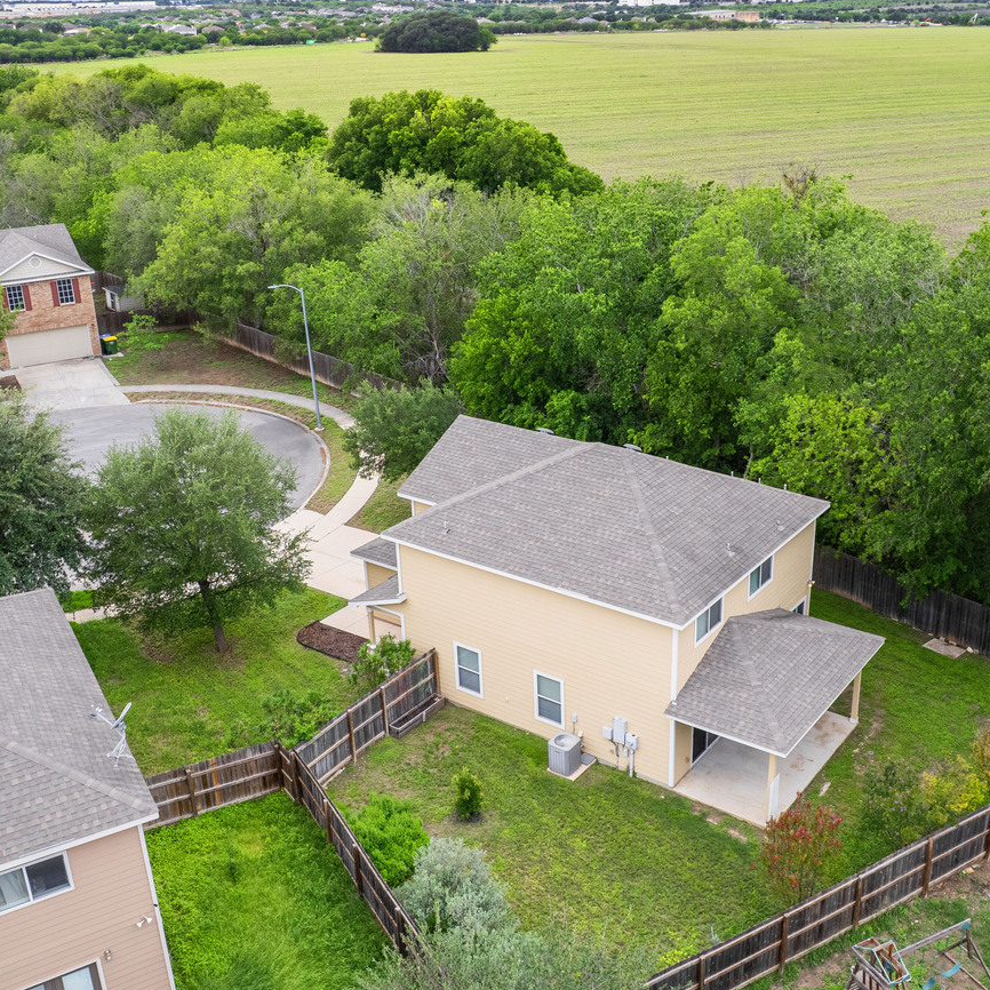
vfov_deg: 47.2
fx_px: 1132
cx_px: 571
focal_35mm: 35
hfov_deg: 47.1
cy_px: 486
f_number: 2.8
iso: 100
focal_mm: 8.38
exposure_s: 1/640
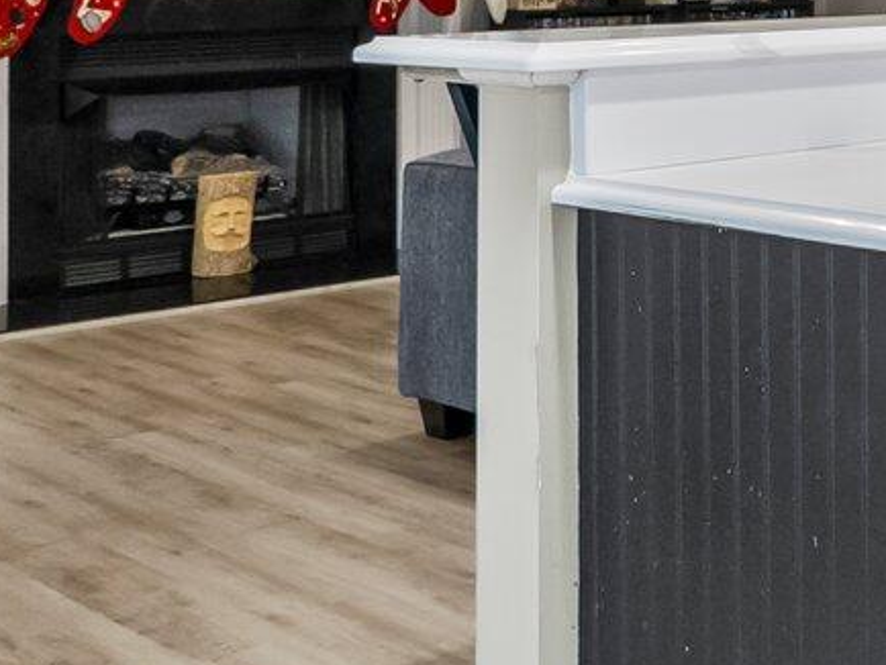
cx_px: 1380
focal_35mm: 66
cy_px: -159
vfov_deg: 20.6
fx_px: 1690
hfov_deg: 22.9
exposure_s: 1/13
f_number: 4
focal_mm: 7
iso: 400
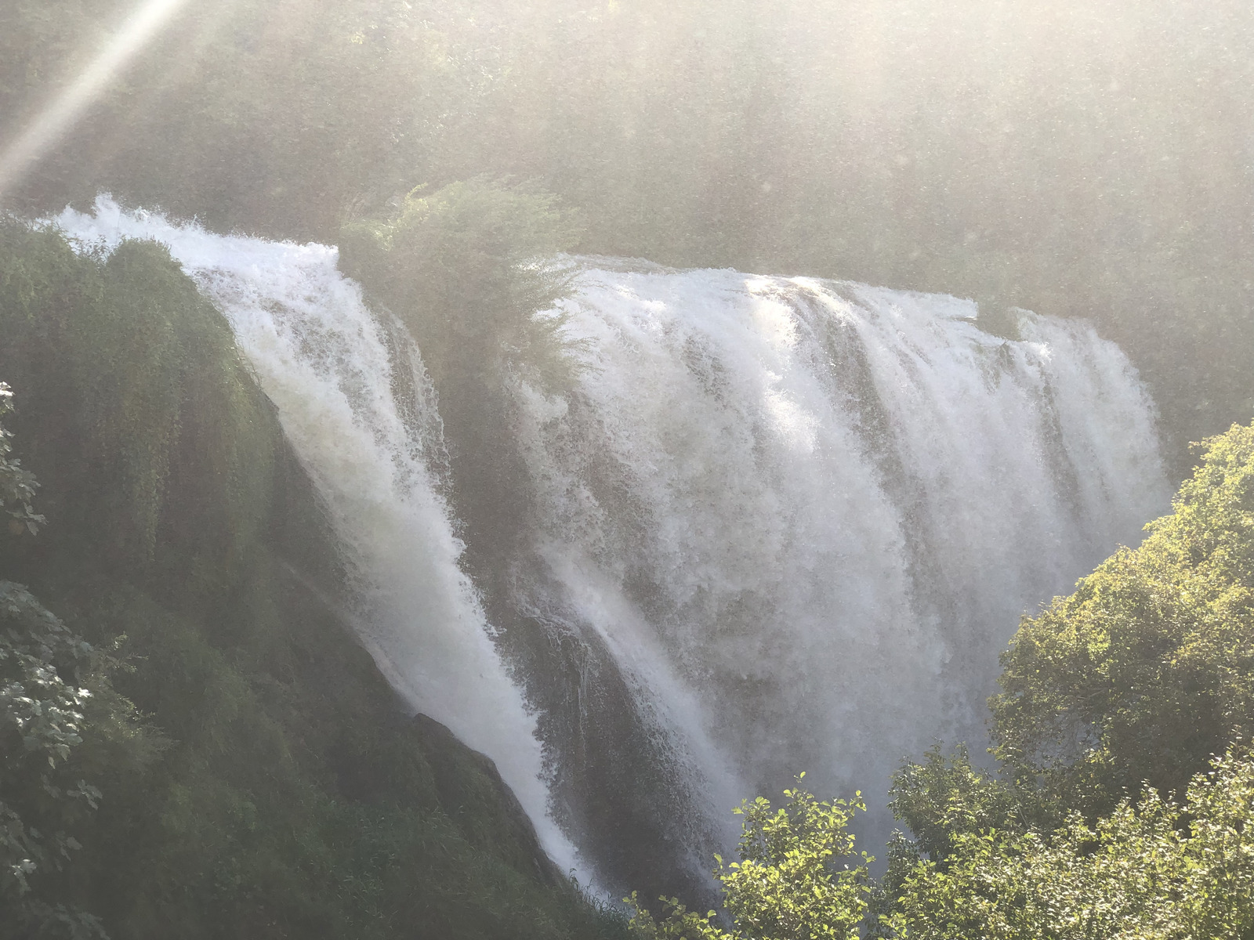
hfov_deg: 36.8
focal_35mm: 52
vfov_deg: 28.0
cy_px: 470
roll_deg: -0.4
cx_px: 627
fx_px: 1884
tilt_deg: -9.1
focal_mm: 6
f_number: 2.4
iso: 16
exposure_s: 1/552
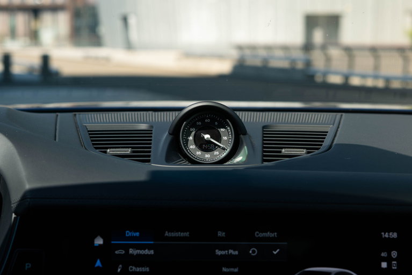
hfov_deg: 27.5
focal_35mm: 74
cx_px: 209
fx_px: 843
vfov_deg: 18.5
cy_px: 122
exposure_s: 1/125
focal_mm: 50
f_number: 4.5
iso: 100
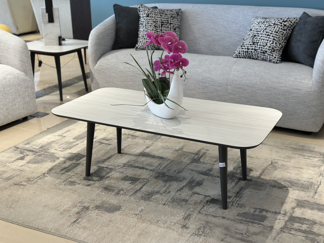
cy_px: 122
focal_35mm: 48
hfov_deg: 39.7
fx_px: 449
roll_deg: +0.2
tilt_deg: -20.3
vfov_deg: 30.3
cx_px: 162
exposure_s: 1/163
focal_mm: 6.86
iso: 80
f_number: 1.78
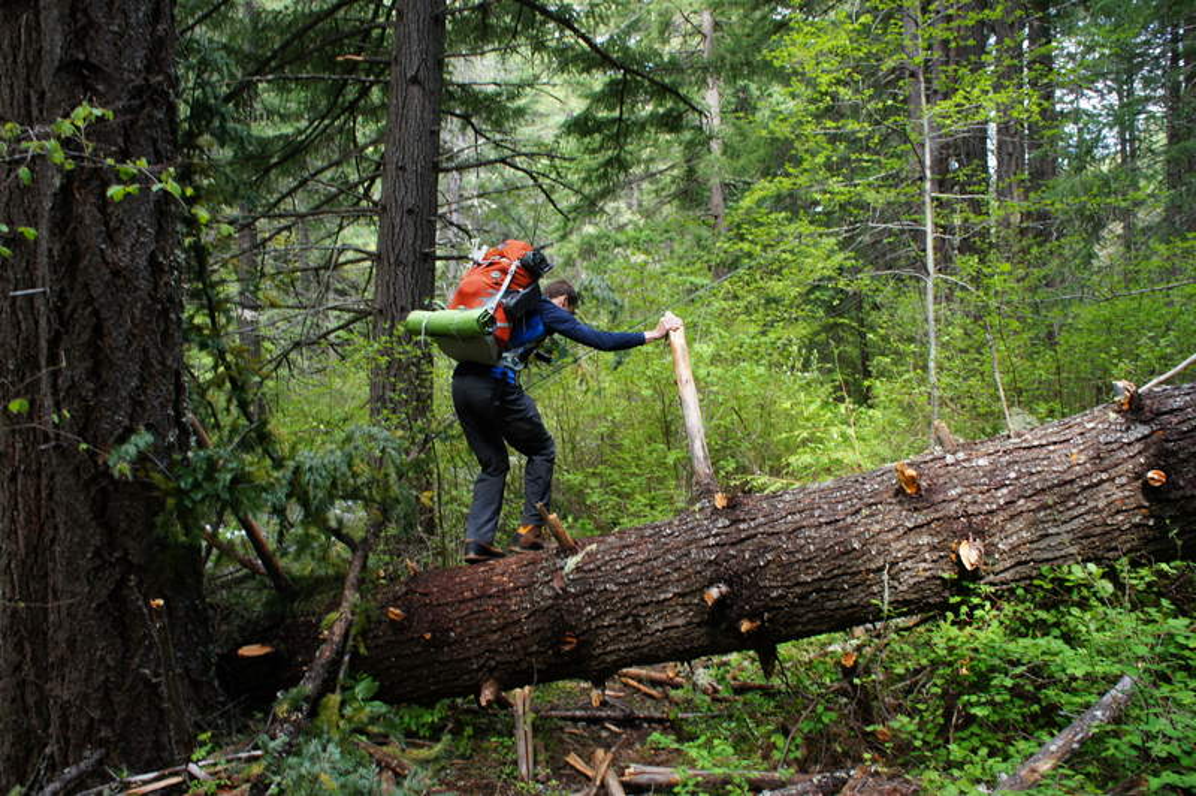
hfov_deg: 67.4
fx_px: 896
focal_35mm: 27
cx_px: 598
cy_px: 398
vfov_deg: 47.9
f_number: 5
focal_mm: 18
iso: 200
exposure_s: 1/60
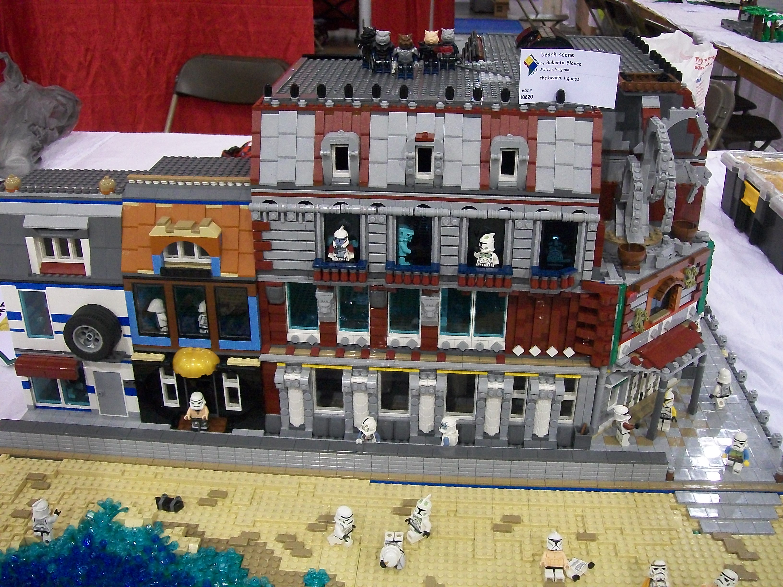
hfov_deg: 51.4
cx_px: 392
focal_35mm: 36
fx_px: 814
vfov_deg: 39.7
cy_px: 294
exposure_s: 1/60
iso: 317
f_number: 2.7
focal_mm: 6
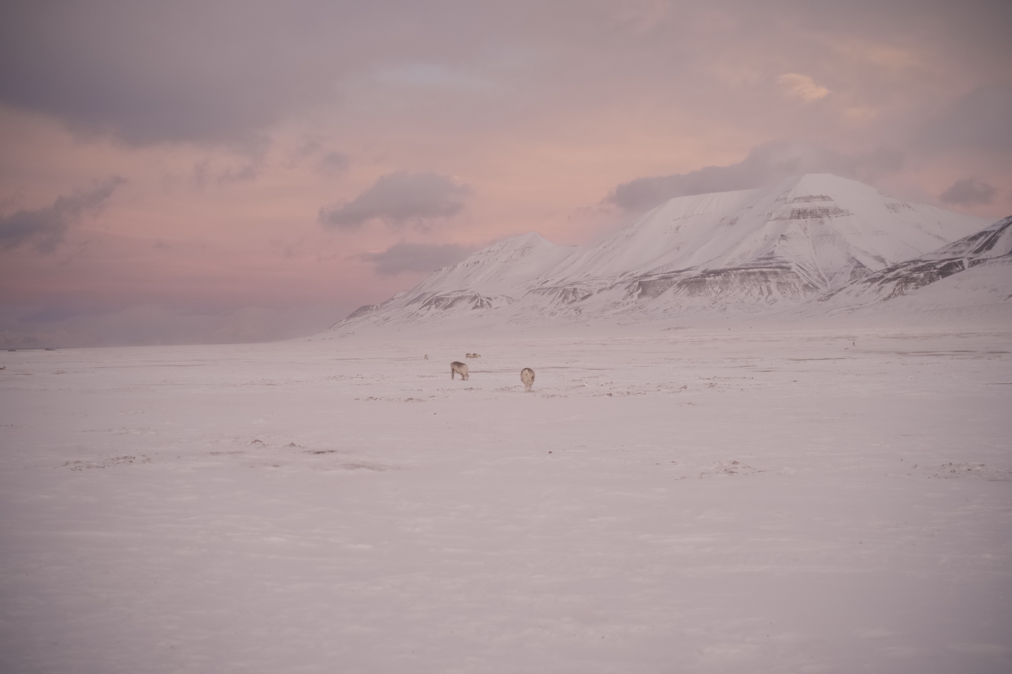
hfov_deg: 39.6
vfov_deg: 27.0
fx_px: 1405
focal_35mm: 50
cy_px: 337
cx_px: 506
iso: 500
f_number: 2
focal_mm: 50
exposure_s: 1/1250
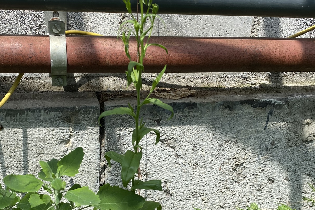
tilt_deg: -26.3
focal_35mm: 46
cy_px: 163
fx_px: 403
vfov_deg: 28.7
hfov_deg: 42.6
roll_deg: -0.6
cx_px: 128
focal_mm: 4.25
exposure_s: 1/1653
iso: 32
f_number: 1.8
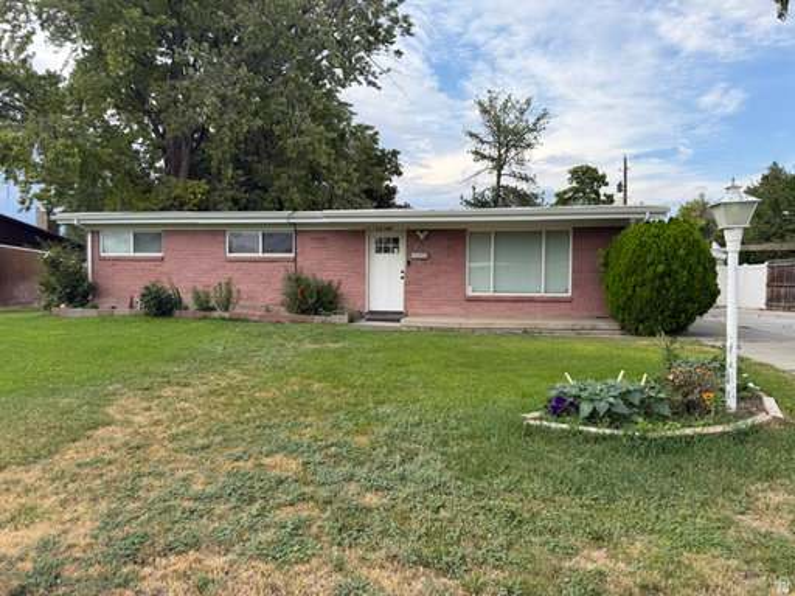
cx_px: 398
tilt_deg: -2.1
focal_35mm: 24
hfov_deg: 71.6
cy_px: 298
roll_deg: -0.5
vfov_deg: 56.8
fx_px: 551
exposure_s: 1/2053
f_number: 1.78
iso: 80
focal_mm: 6.76
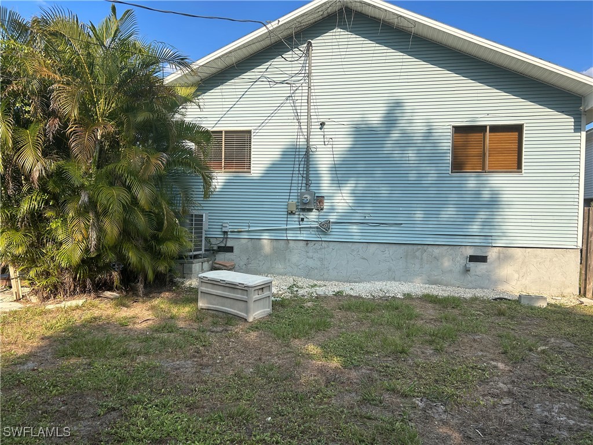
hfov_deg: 67.3
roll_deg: -1.8
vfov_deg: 53.1
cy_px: 222
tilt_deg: -0.6
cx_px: 296
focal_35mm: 26
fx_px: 445
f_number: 1.5
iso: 50
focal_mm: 5.7
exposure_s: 1/3077
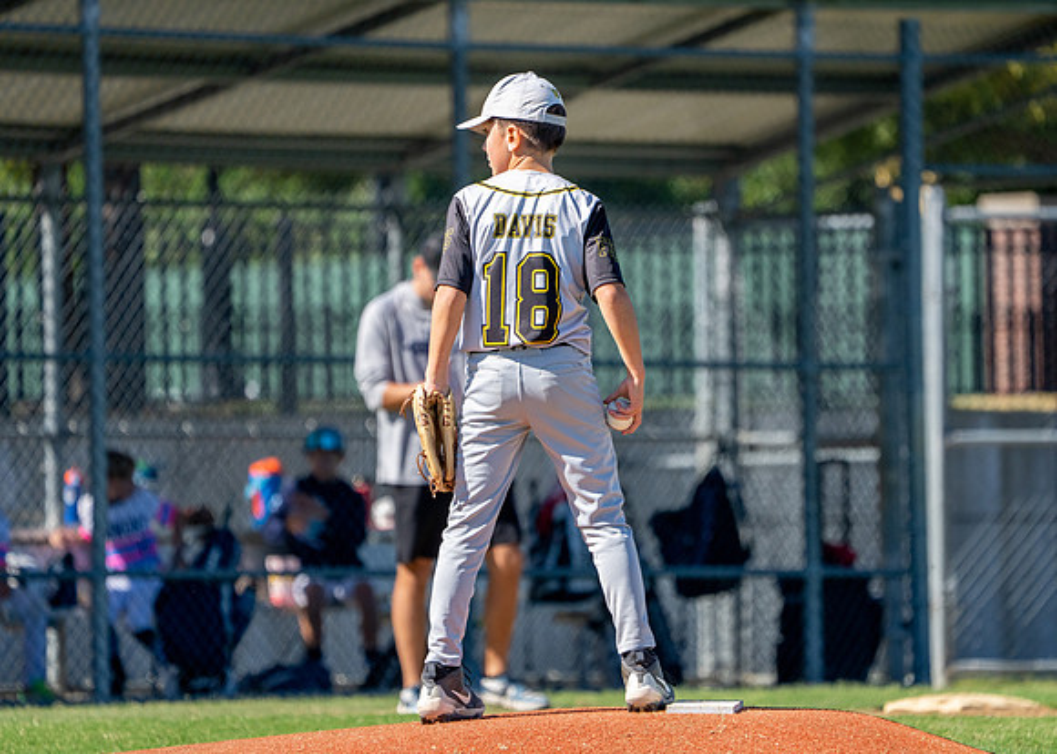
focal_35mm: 402
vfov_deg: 3.6
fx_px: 12057
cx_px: 603
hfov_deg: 5.0
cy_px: 377
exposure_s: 1/3200
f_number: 5.6
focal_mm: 355
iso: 640
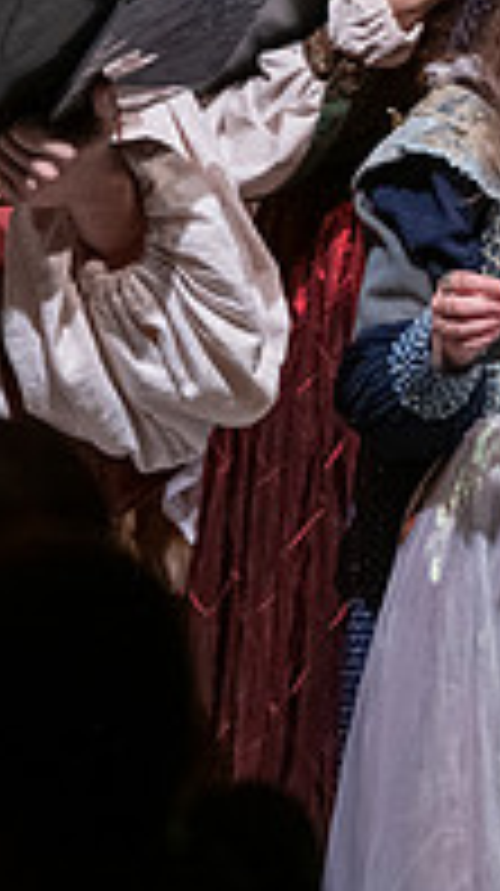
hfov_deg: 2.1
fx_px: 13800
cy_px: 155
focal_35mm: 584
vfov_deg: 3.7
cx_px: 644
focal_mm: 190
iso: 2000
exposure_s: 1/200
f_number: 4
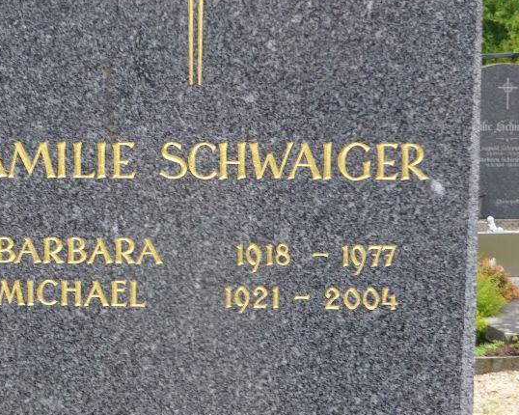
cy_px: 225
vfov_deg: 12.8
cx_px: 187
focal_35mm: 120
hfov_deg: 16.0
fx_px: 1843
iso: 125
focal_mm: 11
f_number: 4.8
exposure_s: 1/60
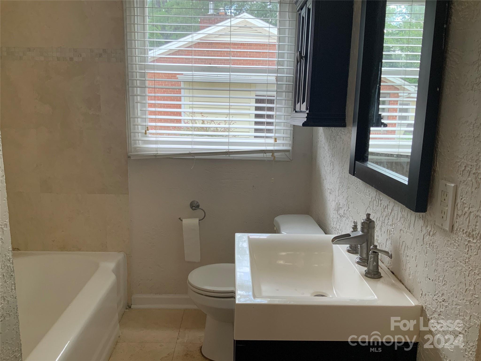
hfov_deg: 61.7
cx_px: 240
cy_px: 180
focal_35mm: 29
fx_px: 403
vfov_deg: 48.2
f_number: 1.8
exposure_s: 1/120
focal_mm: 3
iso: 64
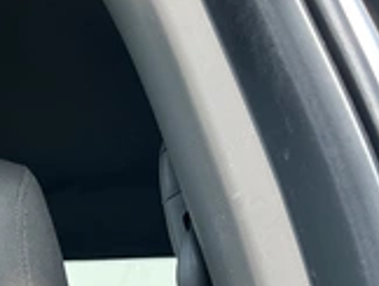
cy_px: 331
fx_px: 757
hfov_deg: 26.3
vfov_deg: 20.2
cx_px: -19
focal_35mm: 69
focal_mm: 3
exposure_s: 1/197
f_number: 1.8
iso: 20
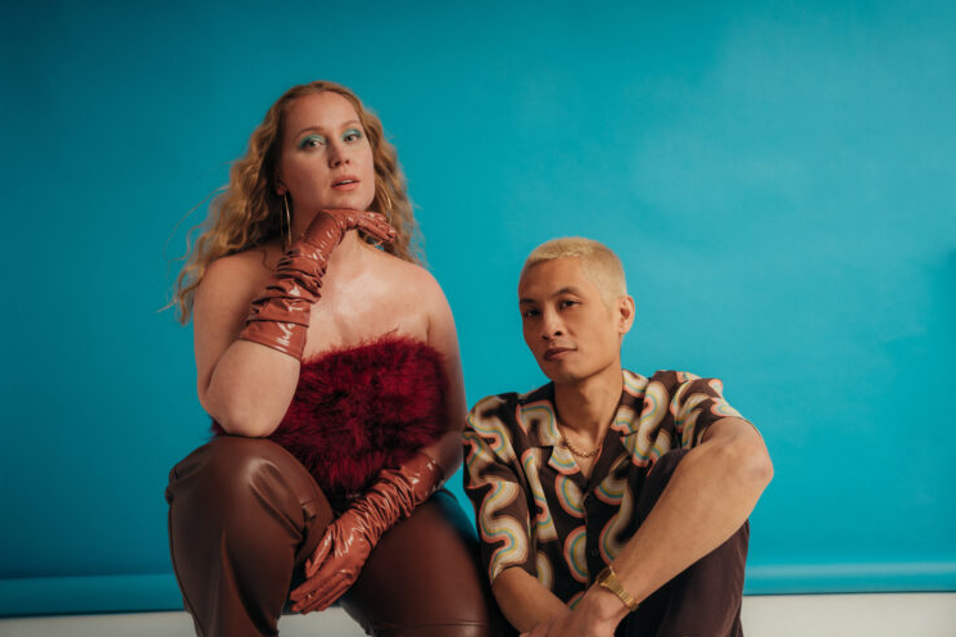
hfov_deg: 56.1
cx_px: 466
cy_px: 312
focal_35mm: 34
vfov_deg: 39.0
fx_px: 898
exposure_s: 1/160
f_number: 2.8
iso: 80
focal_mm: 32.8
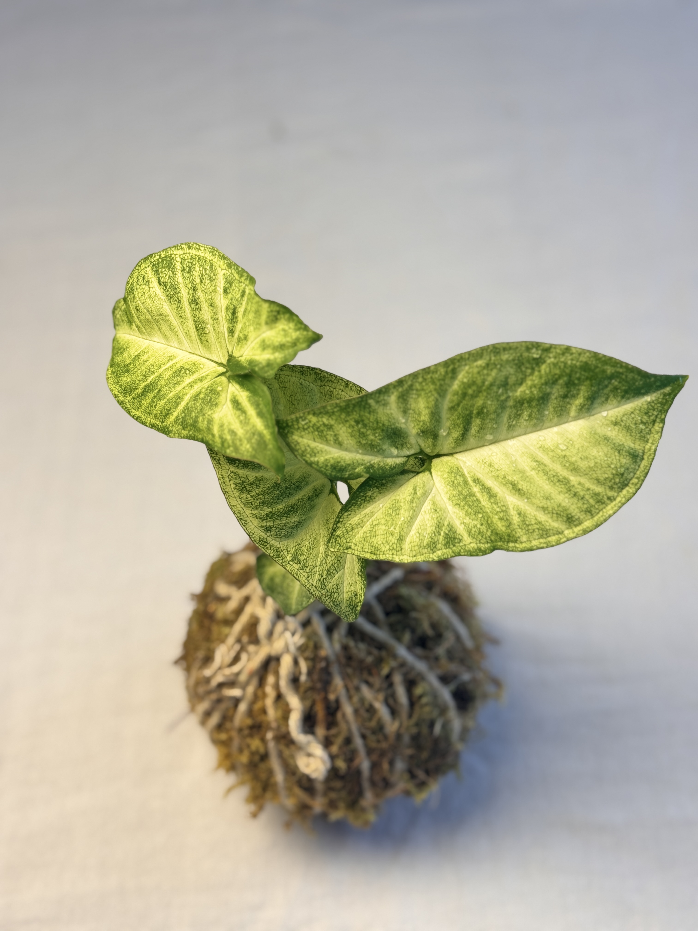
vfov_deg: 39.7
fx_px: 1291
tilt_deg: -55.9
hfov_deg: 30.3
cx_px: 349
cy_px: 466
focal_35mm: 48
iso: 50
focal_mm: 6.76
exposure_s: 1/100
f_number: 1.78
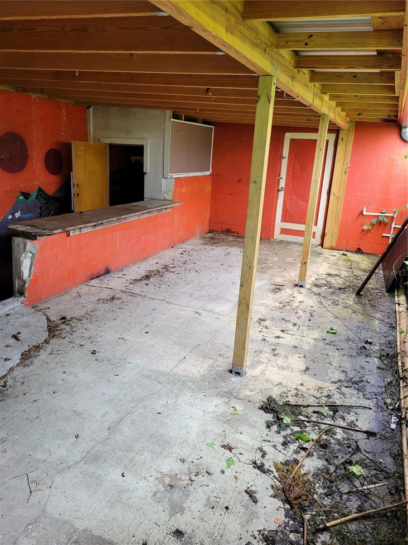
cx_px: 204
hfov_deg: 53.1
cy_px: 272
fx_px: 409
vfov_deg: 67.3
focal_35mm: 26
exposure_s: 1/100
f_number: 1.8
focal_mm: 5.4
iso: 125
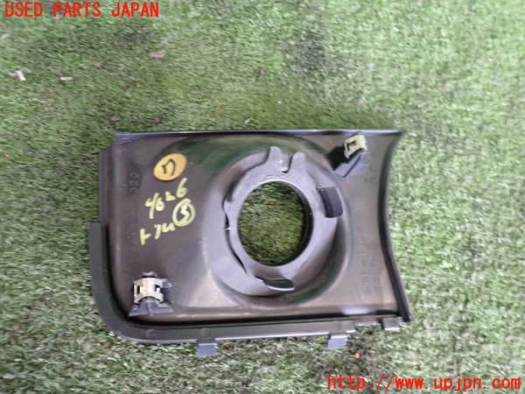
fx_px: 455
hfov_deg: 60.0
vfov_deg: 46.8
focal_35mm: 30
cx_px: 262
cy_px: 197
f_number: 2.3
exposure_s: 1/30
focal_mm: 5.4
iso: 400
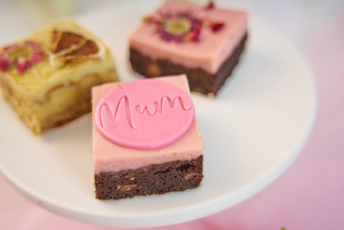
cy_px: 115
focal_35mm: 50
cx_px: 172
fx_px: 478
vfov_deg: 27.0
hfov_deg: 39.6
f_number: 2.8
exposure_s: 1/200
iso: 100
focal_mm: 50
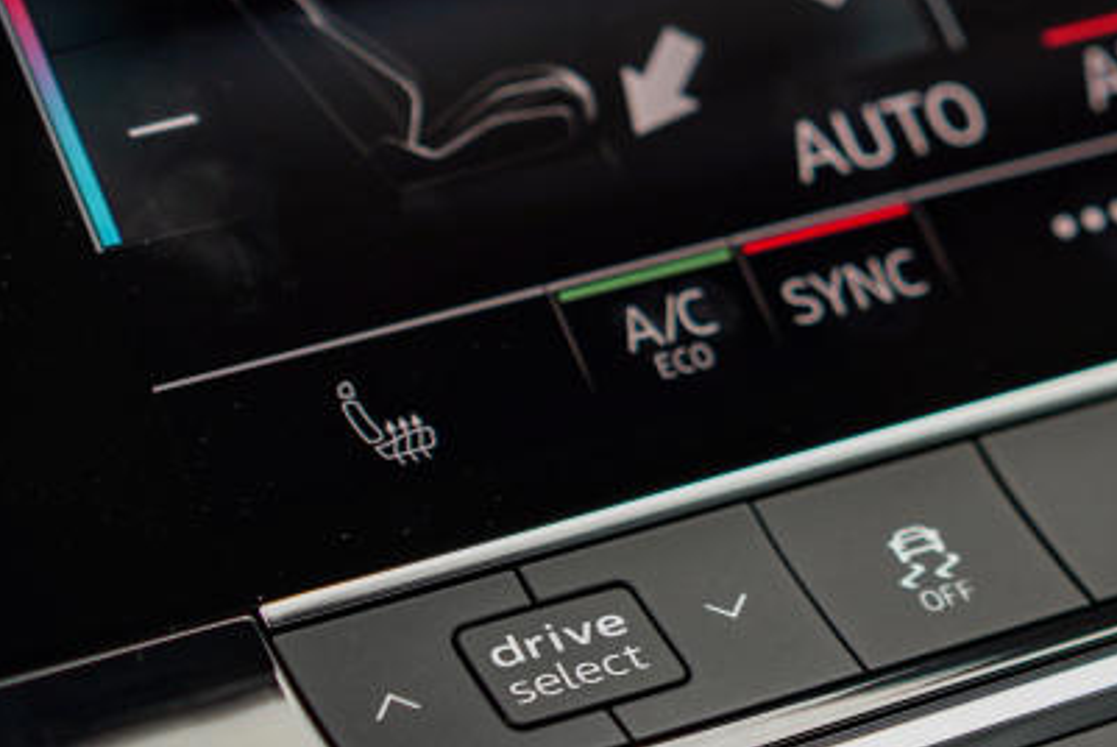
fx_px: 4595
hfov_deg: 13.6
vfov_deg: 9.2
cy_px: -164
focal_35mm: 148
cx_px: 1136
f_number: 3.2
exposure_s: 1/160
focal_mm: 55
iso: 100
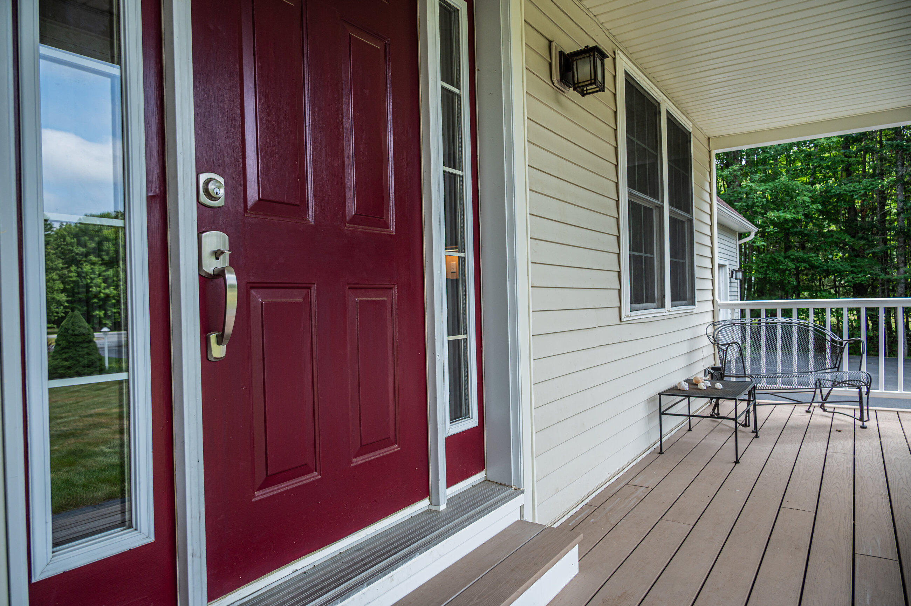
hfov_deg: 73.8
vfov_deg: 53.1
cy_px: 303
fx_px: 607
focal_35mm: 24
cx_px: 456
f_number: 5.6
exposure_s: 1/200
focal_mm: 24
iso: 140
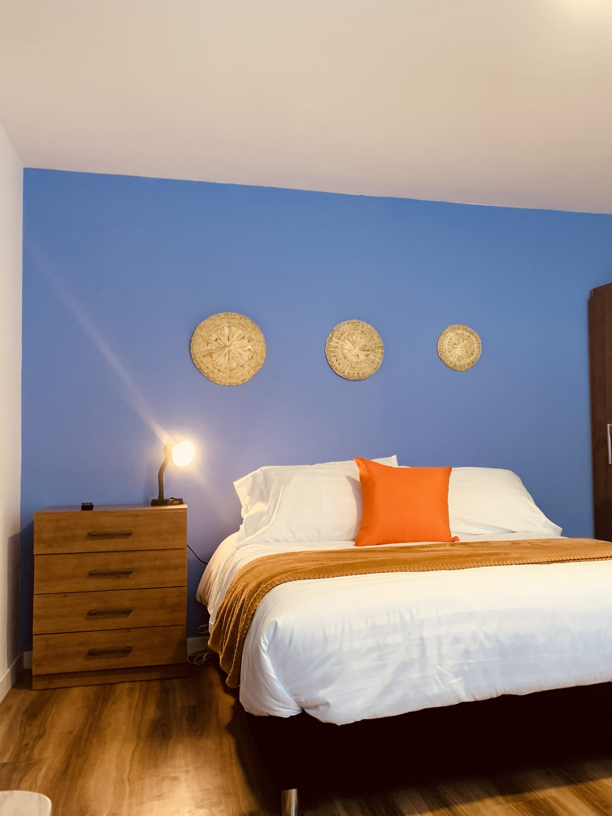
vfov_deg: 52.6
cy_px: 405
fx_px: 825
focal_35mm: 35
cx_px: 429
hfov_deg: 40.0
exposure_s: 1/60
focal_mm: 4.25
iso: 200
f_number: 1.8
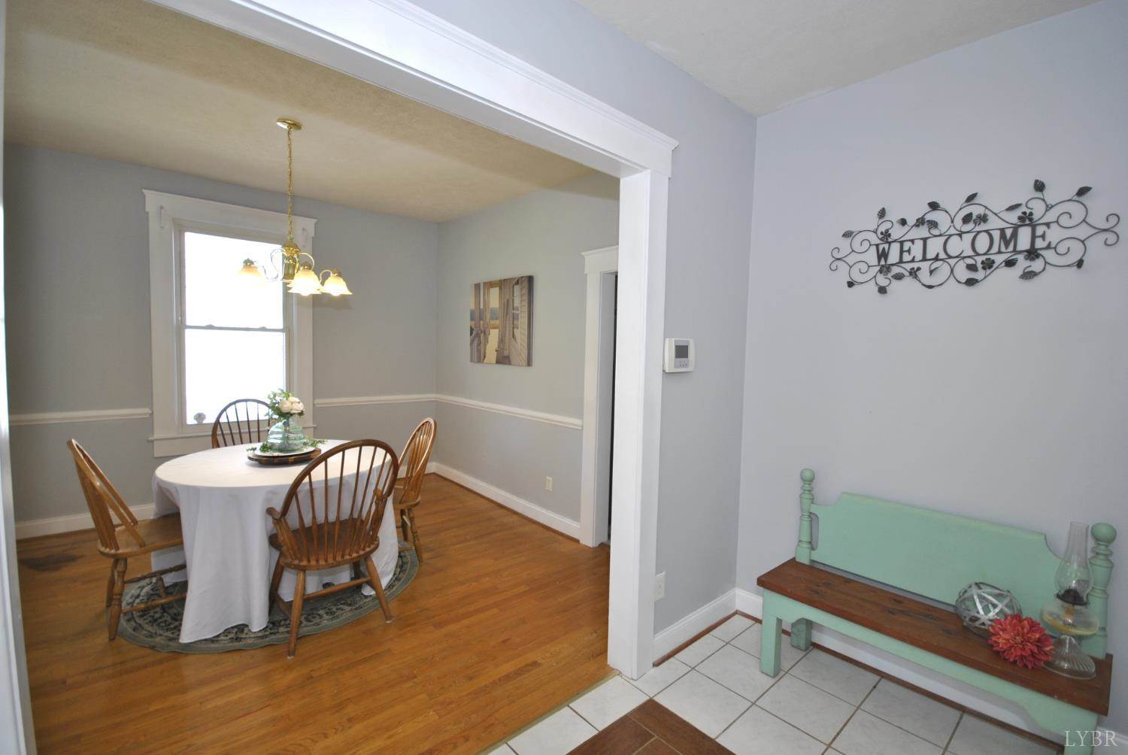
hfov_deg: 100.3
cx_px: 564
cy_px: 378
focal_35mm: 15
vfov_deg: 77.5
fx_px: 471
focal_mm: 10
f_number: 4.5
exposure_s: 1/80
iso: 200
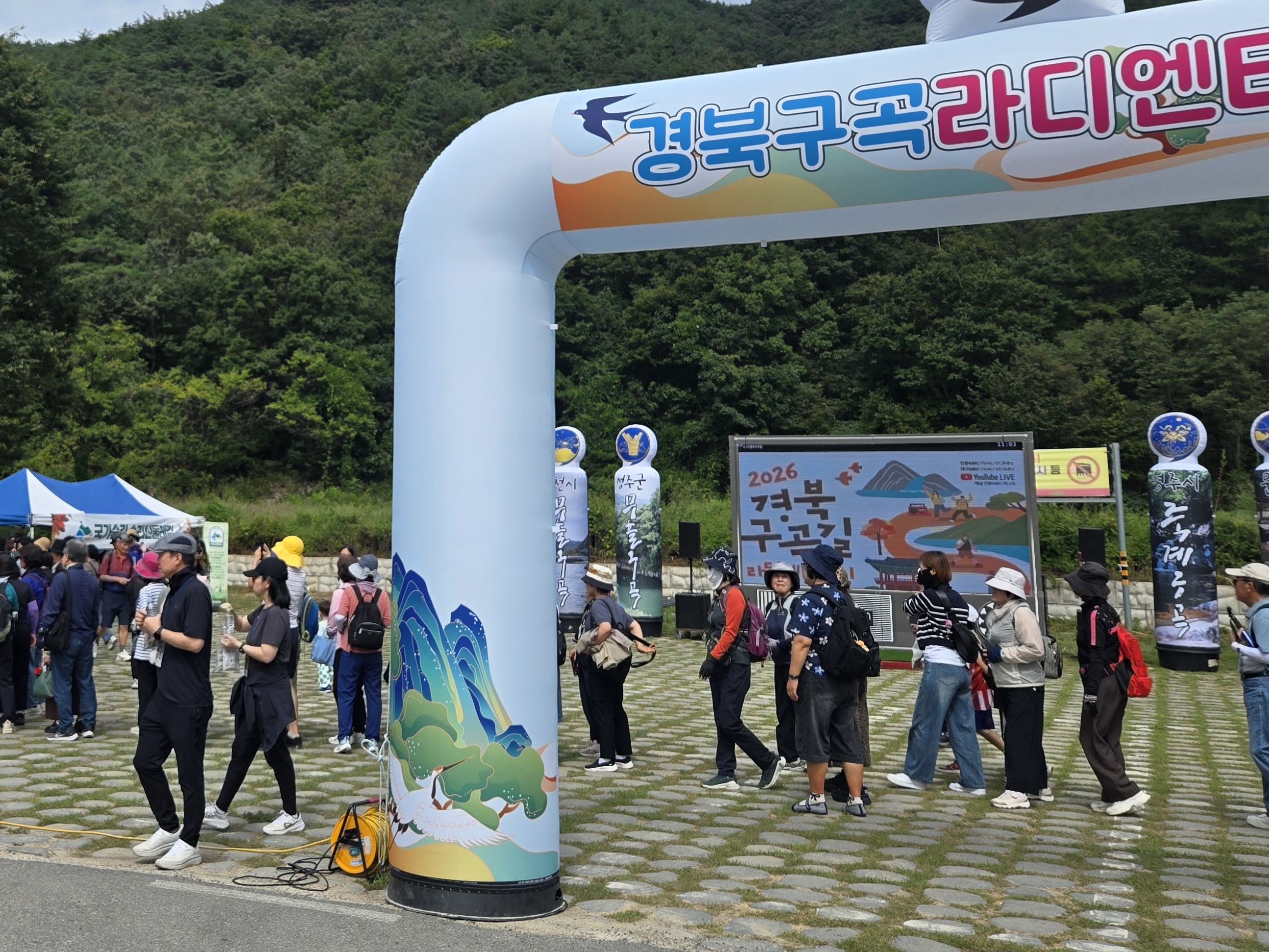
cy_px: 325
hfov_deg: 48.5
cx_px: 347
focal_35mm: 37
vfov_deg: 38.3
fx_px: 1357
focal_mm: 5.4
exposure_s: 1/2921
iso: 32
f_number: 1.8
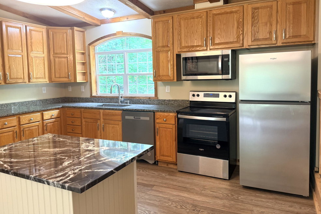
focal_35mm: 26
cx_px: 167
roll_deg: +1.3
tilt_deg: -4.0
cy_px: 92
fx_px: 232
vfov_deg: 49.4
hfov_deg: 69.4
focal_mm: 6.76
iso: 125
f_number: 1.78
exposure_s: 1/60
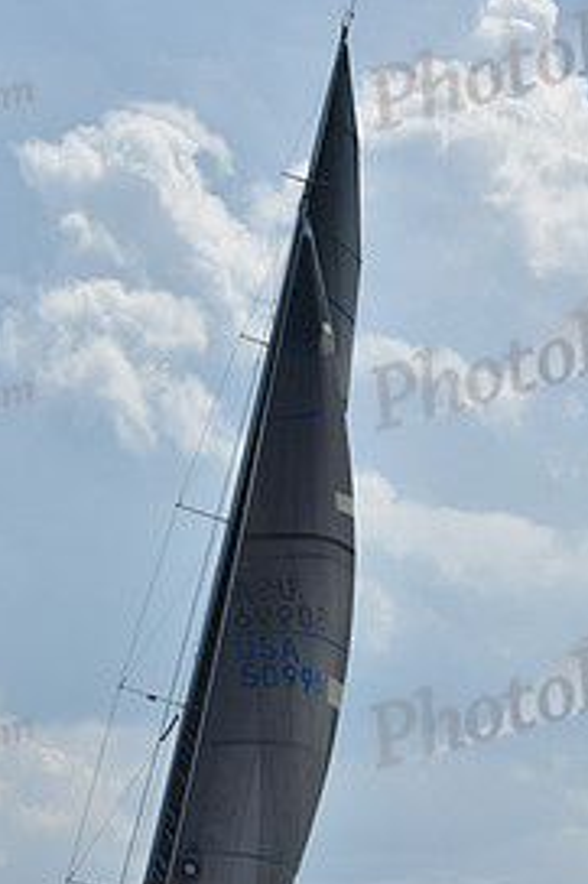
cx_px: 203
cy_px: 562
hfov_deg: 7.8
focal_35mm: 175
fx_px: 4293
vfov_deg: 11.7
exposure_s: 1/1250
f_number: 9
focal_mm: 82
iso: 250
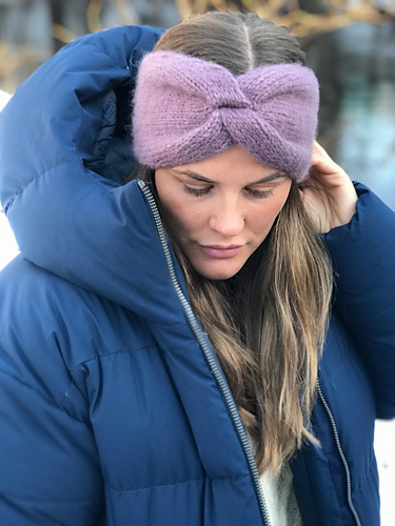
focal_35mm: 57
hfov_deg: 25.7
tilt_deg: -20.0
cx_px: 198
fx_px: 867
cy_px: 263
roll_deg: +1.7
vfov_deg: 33.8
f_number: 2.8
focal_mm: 6.6
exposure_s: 1/50
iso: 50
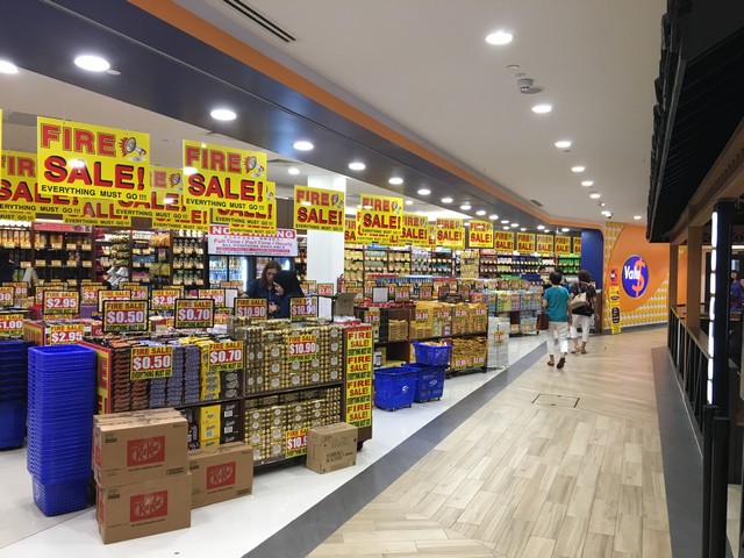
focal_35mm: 29
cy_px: 279
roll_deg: -0.1
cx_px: 372
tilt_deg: -0.6
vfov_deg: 48.2
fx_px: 623
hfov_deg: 61.7
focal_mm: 4.15
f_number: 2.2
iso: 64
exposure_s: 1/33
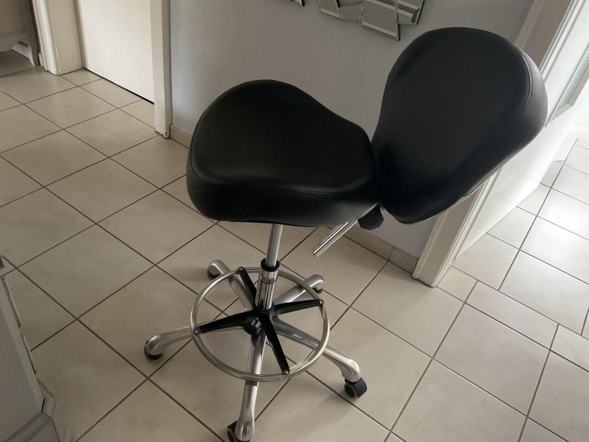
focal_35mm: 29
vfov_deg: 48.2
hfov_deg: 61.7
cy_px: 221
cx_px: 294
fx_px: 493
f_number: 1.8
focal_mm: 3
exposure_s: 1/30
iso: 250
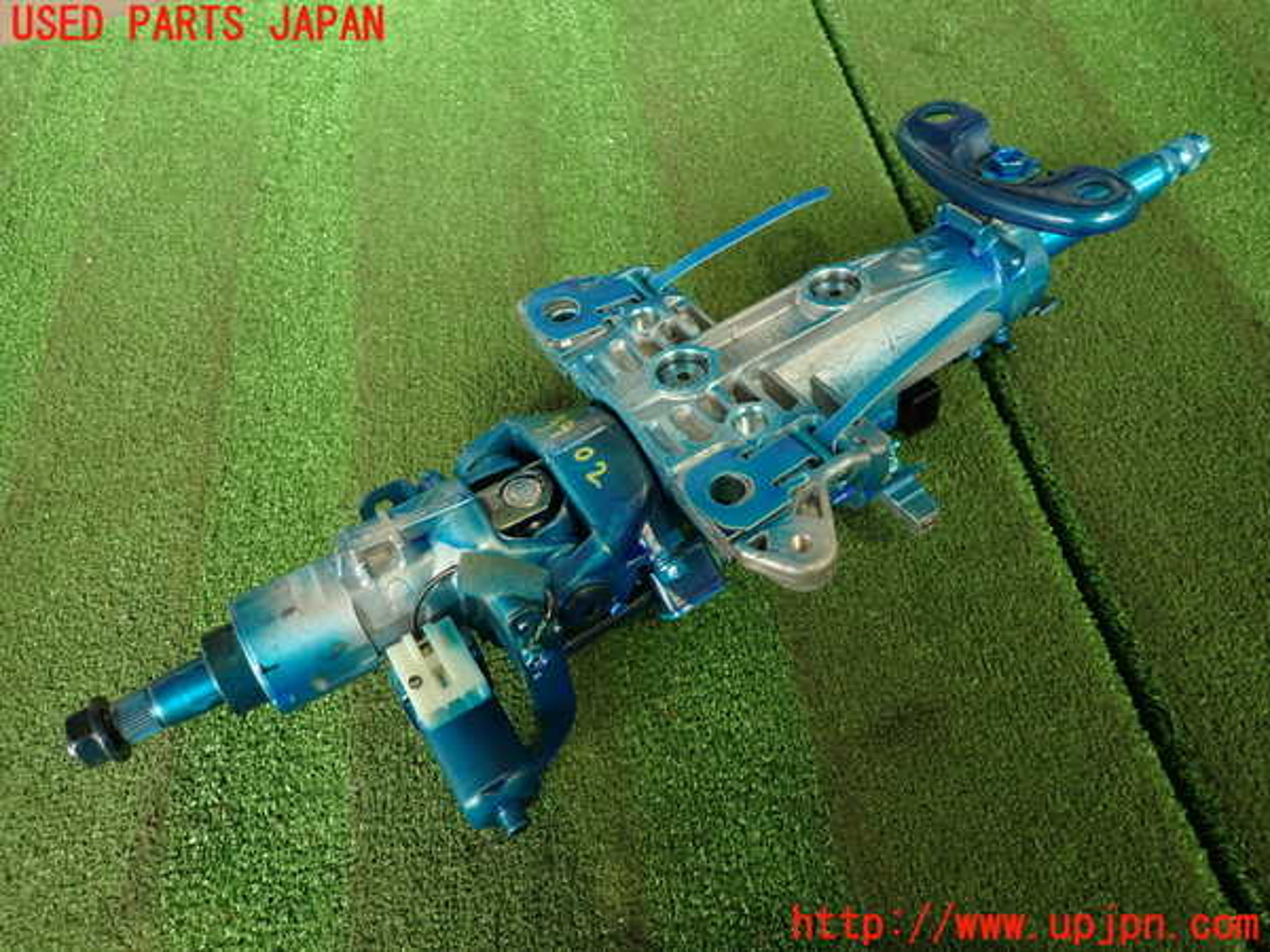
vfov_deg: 54.9
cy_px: 476
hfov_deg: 69.4
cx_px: 635
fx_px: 917
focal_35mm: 25
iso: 200
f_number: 2
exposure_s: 1/40
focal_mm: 4.5
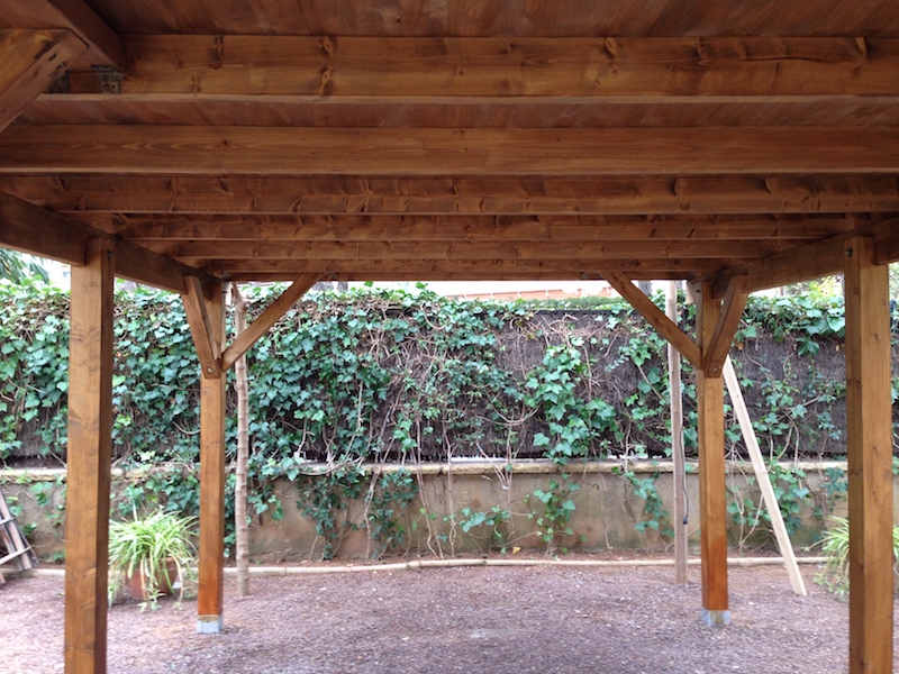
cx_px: 450
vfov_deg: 42.9
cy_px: 337
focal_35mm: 33
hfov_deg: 55.4
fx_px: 857
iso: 64
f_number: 2.4
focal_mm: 4.12
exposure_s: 1/40
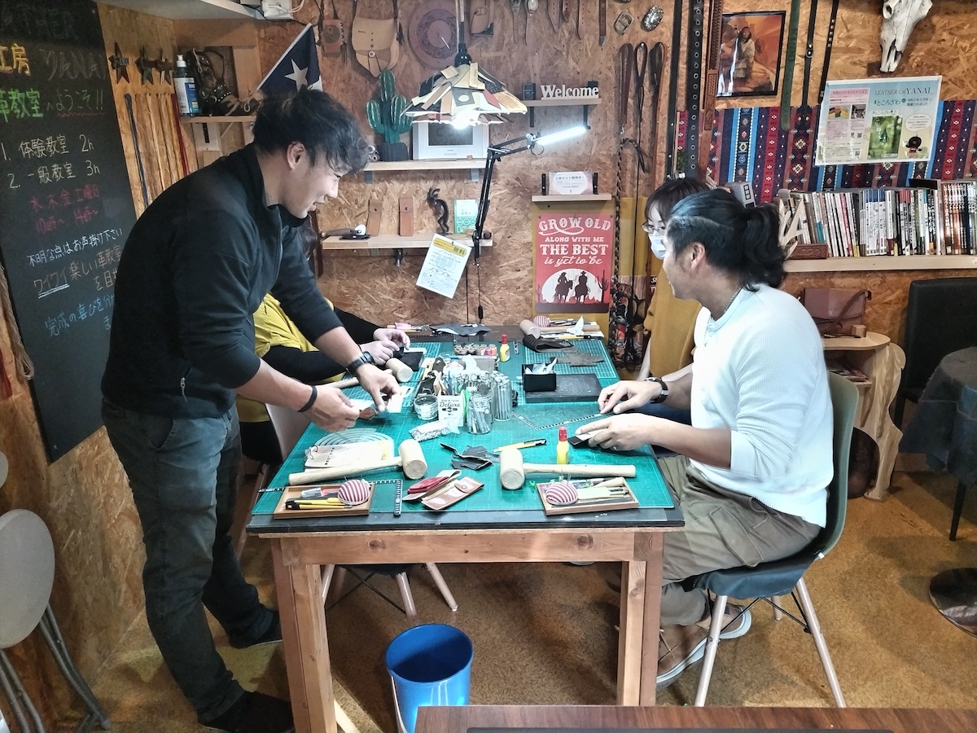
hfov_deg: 67.3
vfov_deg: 53.1
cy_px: 366
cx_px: 488
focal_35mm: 26
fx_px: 734
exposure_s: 1/60
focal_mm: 4.8
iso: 931
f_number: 1.79
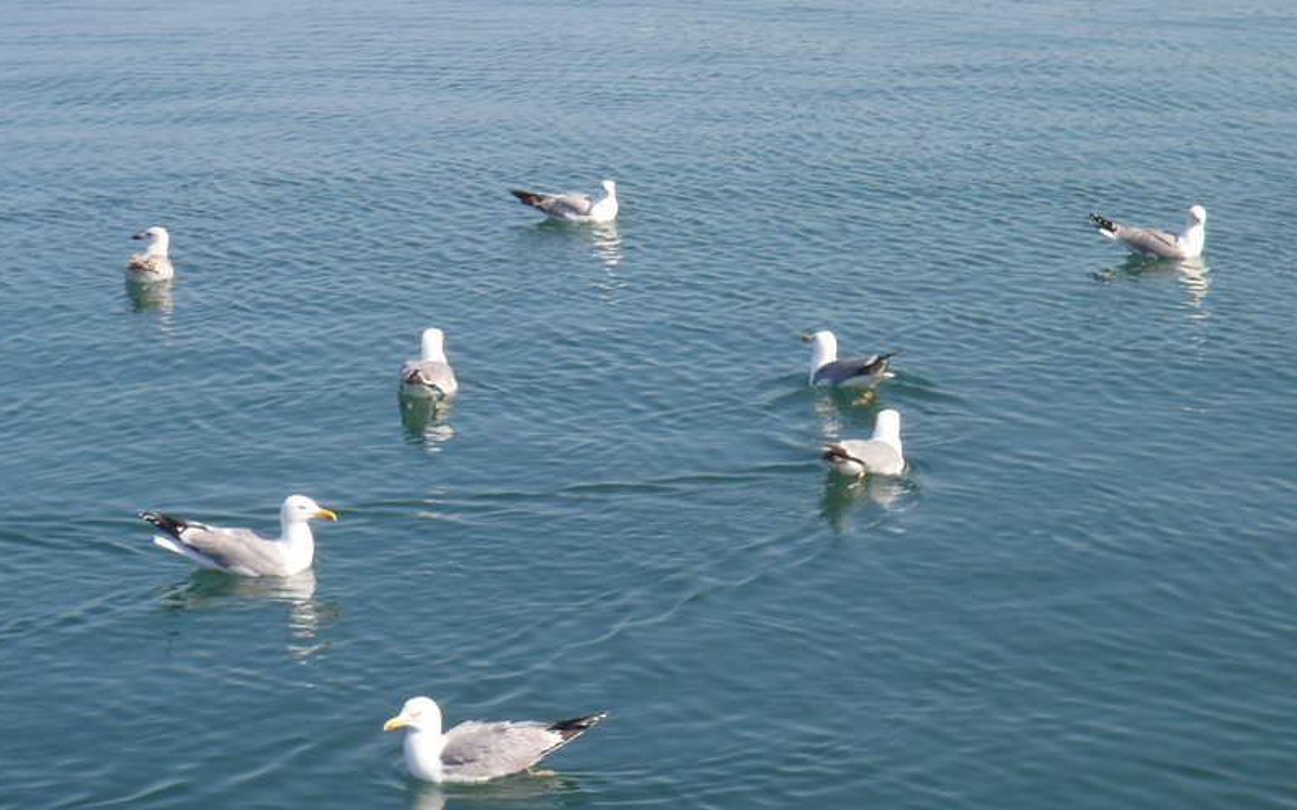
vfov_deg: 12.0
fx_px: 3852
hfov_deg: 19.1
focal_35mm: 109
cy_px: 359
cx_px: 645
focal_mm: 18.2
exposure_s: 1/250
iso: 80
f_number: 5.1
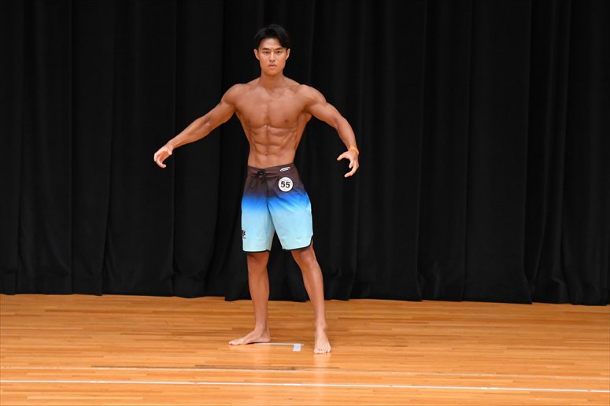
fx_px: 4573
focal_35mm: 270
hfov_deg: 7.6
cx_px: 305
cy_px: 203
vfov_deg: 5.1
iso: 4000
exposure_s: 1/400
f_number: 5.6
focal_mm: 180
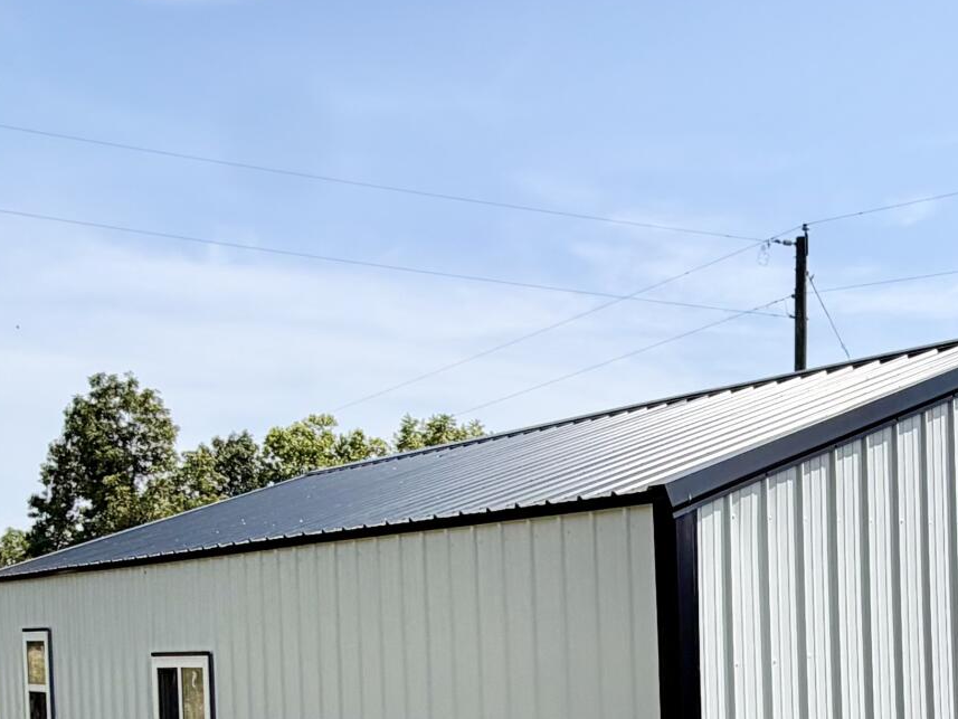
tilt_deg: -0.8
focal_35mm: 49
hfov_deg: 37.8
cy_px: 619
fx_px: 1356
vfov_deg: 28.7
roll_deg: +1.6
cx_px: 733
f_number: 2.2
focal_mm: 2.22
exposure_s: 1/1211
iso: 20
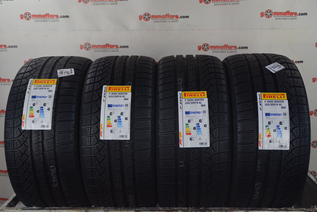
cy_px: 106
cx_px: 158
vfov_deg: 31.9
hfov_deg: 46.4
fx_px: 370
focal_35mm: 42
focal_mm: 28
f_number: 4
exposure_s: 1/60
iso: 640
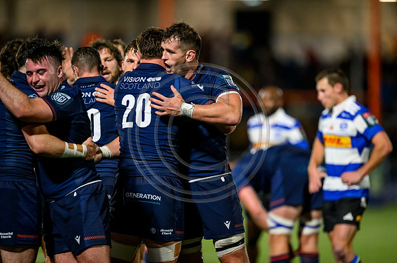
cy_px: 131
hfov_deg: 5.1
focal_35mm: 403
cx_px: 198
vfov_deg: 3.4
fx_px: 4433
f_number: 2.8
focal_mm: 400
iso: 8000
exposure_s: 1/2500
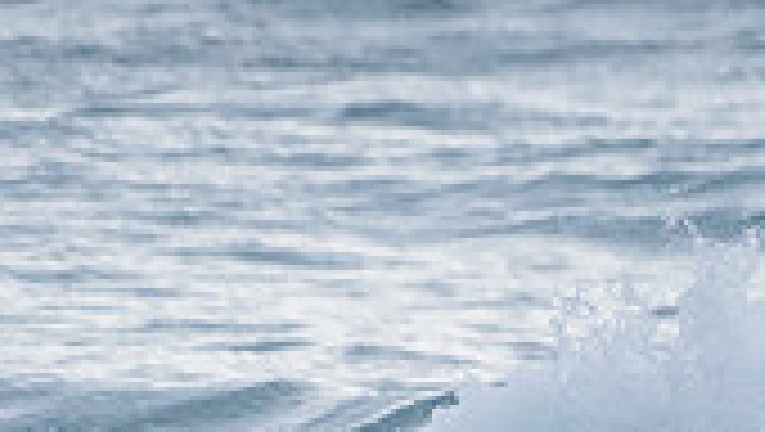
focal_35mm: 2187
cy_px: 625
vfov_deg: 0.6
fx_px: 44405
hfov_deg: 1.0
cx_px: 1324
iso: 900
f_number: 5.6
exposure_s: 1/2000
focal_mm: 500
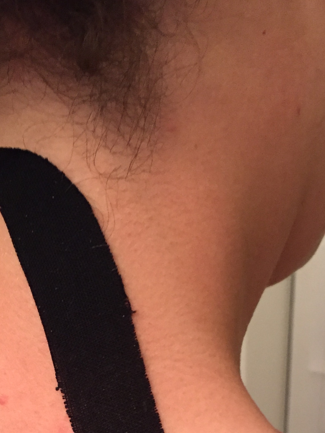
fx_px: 764
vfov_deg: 29.2
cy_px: 451
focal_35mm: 61
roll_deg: +2.0
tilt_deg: -32.9
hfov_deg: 24.0
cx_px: 181
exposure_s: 1/17
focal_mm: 4.15
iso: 250
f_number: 2.2
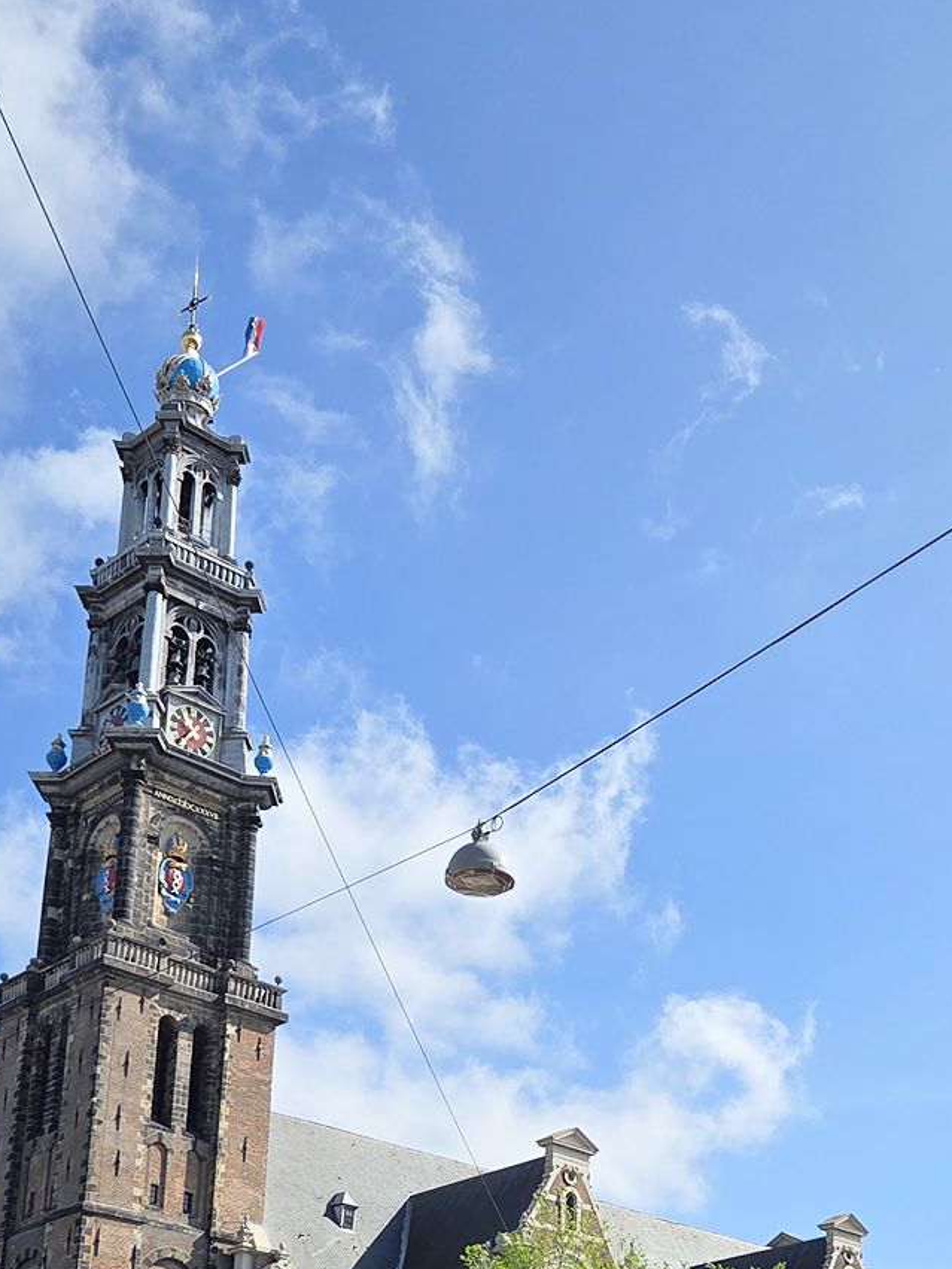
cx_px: 645
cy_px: 1078
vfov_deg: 34.1
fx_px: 1980
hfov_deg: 26.9
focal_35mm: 54
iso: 80
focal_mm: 5.4
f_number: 1.8
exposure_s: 1/4885
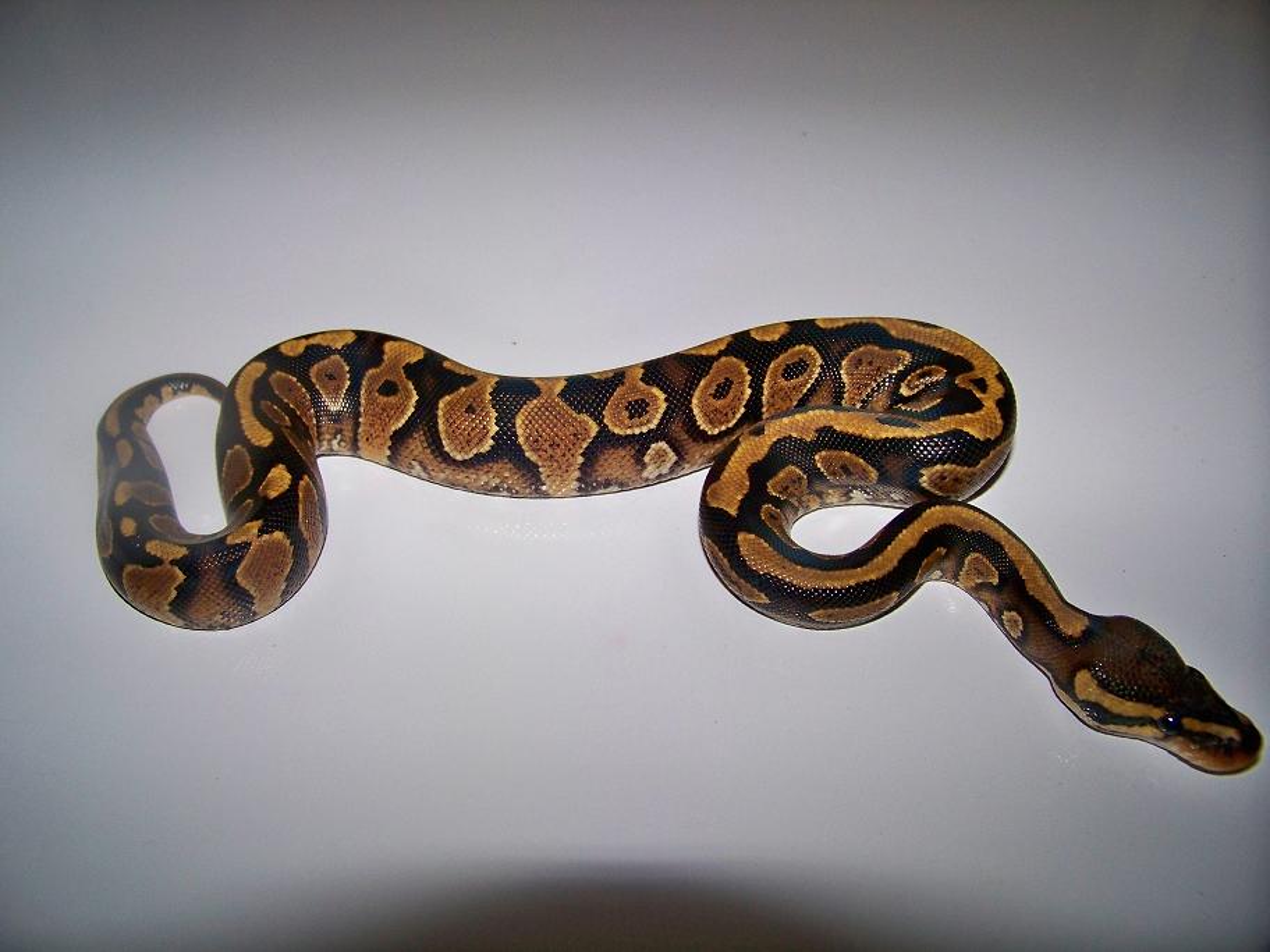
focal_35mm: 33
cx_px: 635
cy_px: 476
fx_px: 1211
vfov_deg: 42.9
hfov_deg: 55.4
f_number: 2.8
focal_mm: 5.85
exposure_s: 1/30
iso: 200
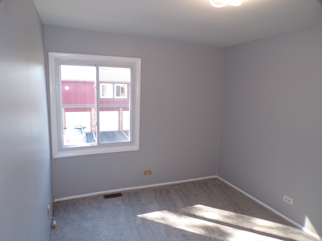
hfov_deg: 71.6
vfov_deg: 56.8
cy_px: 120
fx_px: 223
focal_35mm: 24
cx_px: 161
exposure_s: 1/80
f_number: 3
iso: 200
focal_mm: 4.3
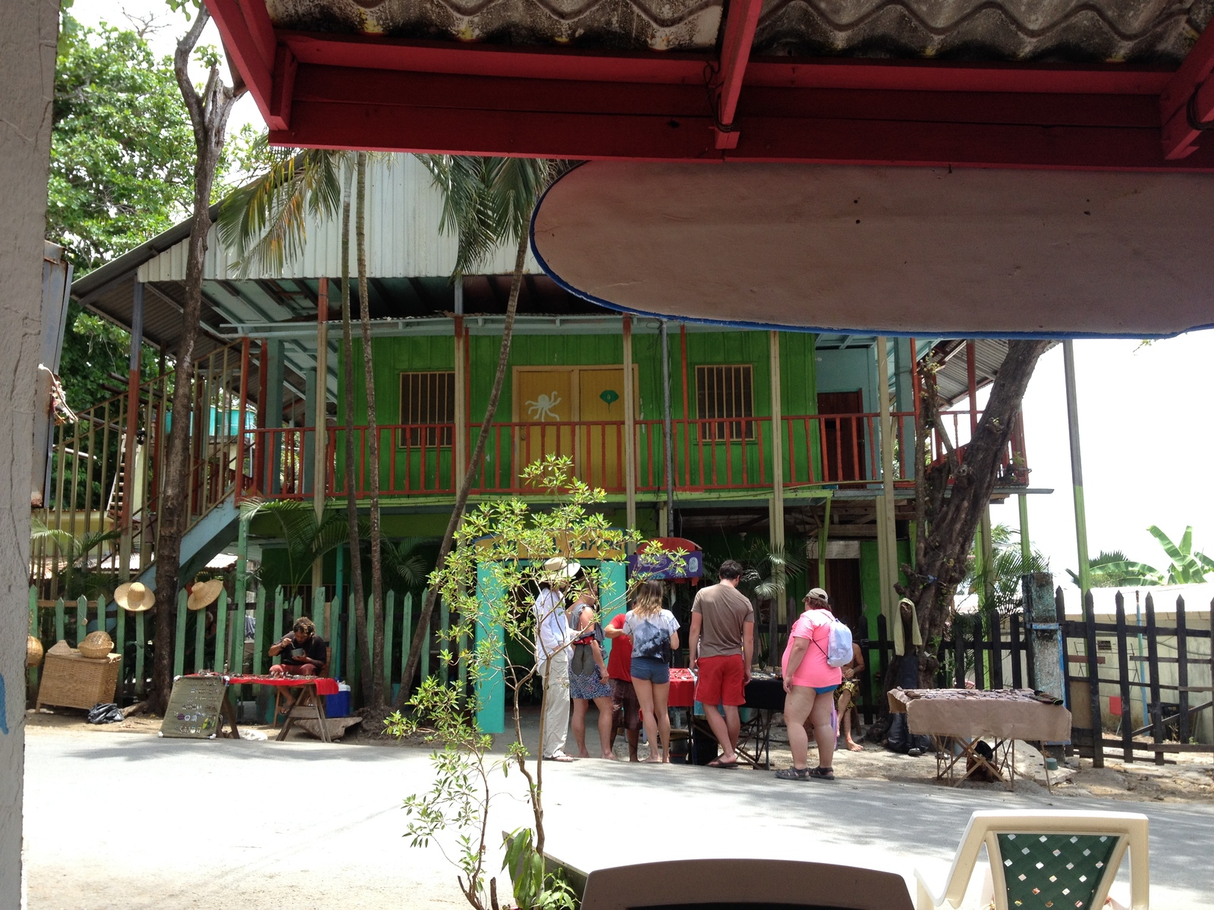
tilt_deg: +4.7
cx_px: 607
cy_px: 455
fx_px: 1227
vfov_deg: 40.7
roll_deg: +1.3
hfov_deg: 52.6
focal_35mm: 35
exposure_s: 1/381
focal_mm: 4.28
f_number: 2.4
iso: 50
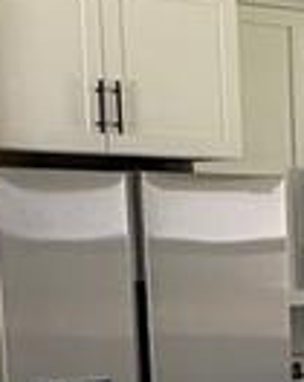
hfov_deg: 9.6
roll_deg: +0.1
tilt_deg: -11.5
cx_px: 651
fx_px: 1670
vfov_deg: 12.4
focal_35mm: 148
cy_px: 582
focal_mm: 4.25
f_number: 1.8
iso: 125
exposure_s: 1/60
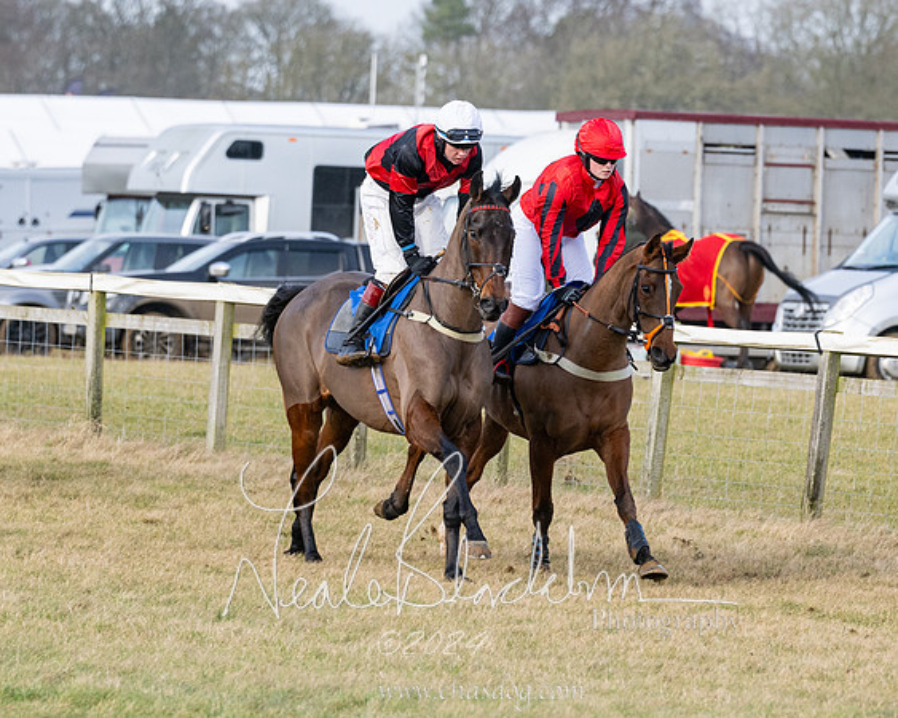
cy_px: 400
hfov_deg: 4.8
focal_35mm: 400
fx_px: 10637
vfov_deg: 3.9
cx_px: 526
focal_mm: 185
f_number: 5
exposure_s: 1/1000
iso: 400
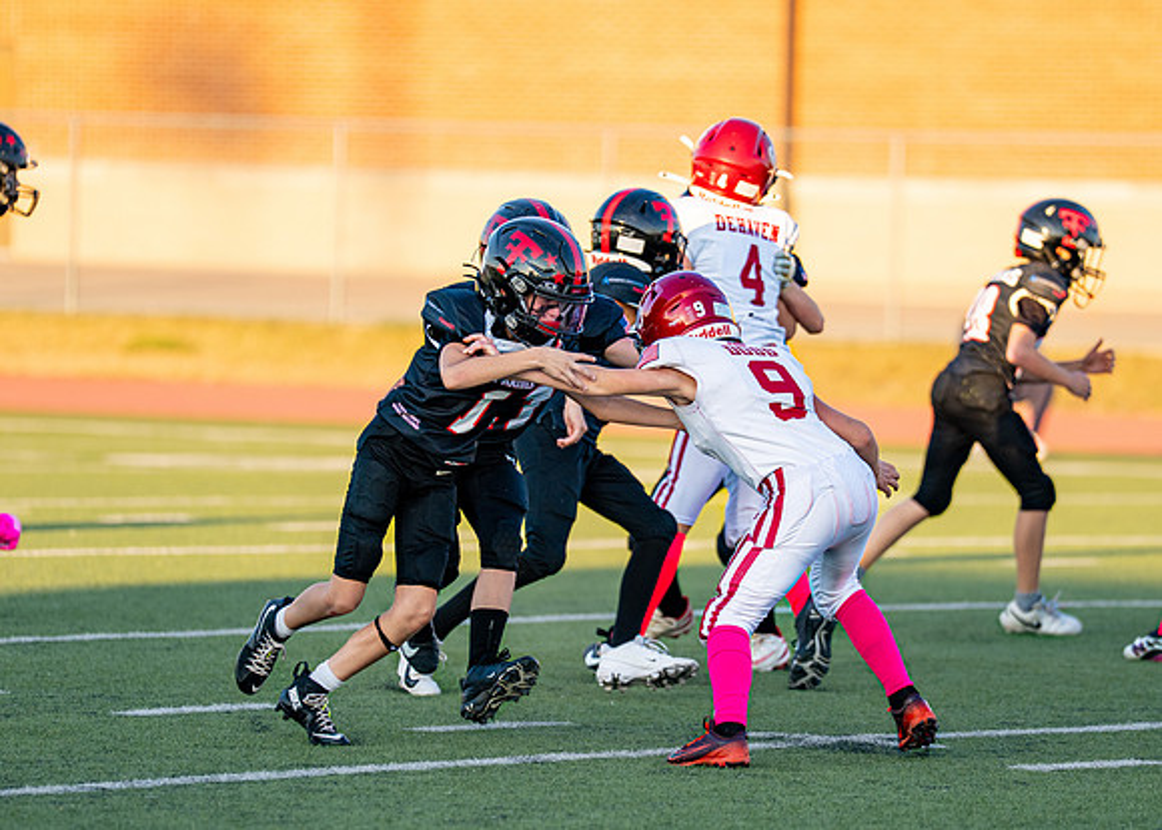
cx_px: 696
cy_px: 432
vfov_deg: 4.8
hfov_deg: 6.7
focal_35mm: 300
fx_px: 9902
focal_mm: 200
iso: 160
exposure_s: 1/1000
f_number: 2.8
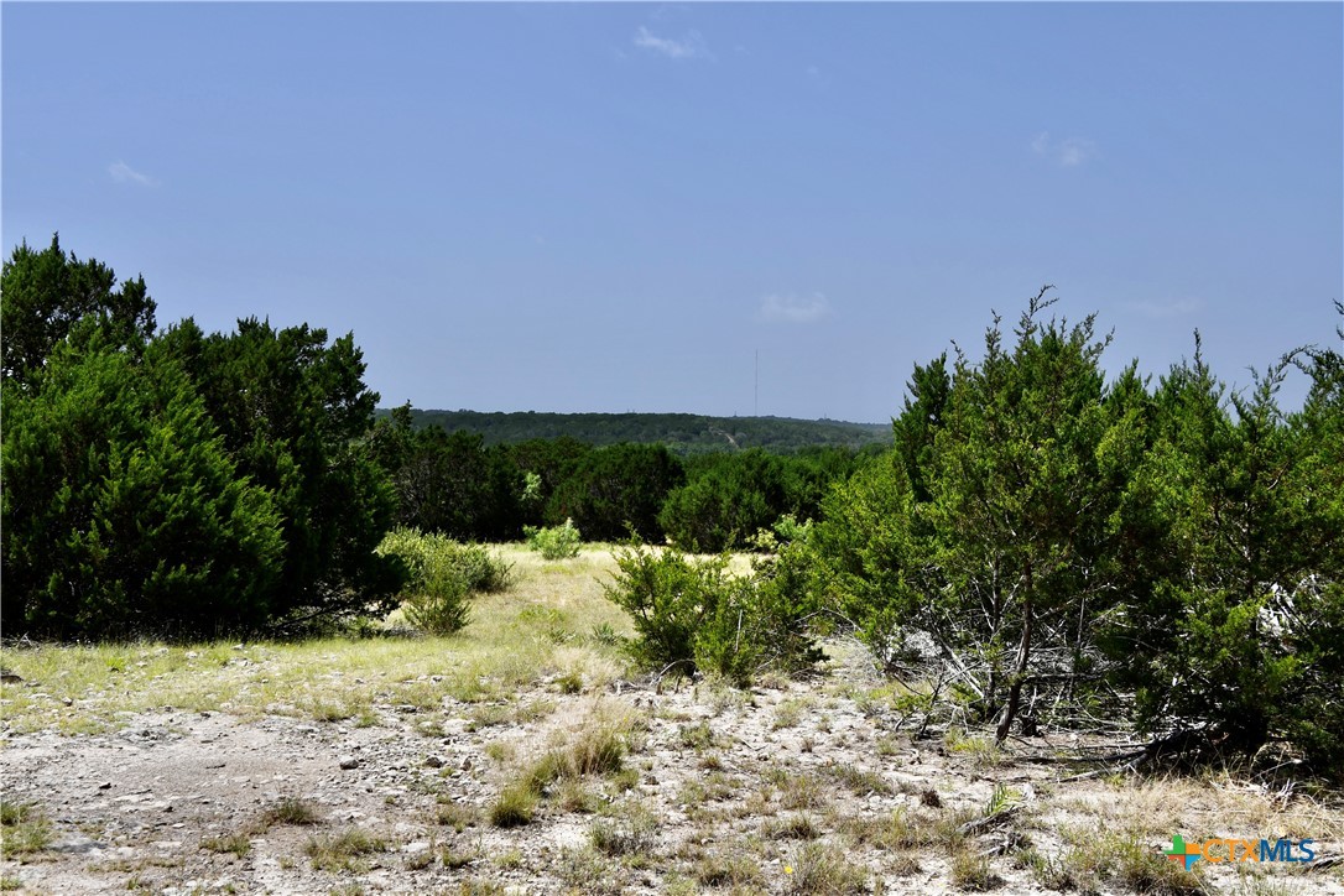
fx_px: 1605
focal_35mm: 43
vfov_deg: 31.2
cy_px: 448
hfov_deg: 45.4
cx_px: 672
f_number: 9
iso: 100
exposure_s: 1/320
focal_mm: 29
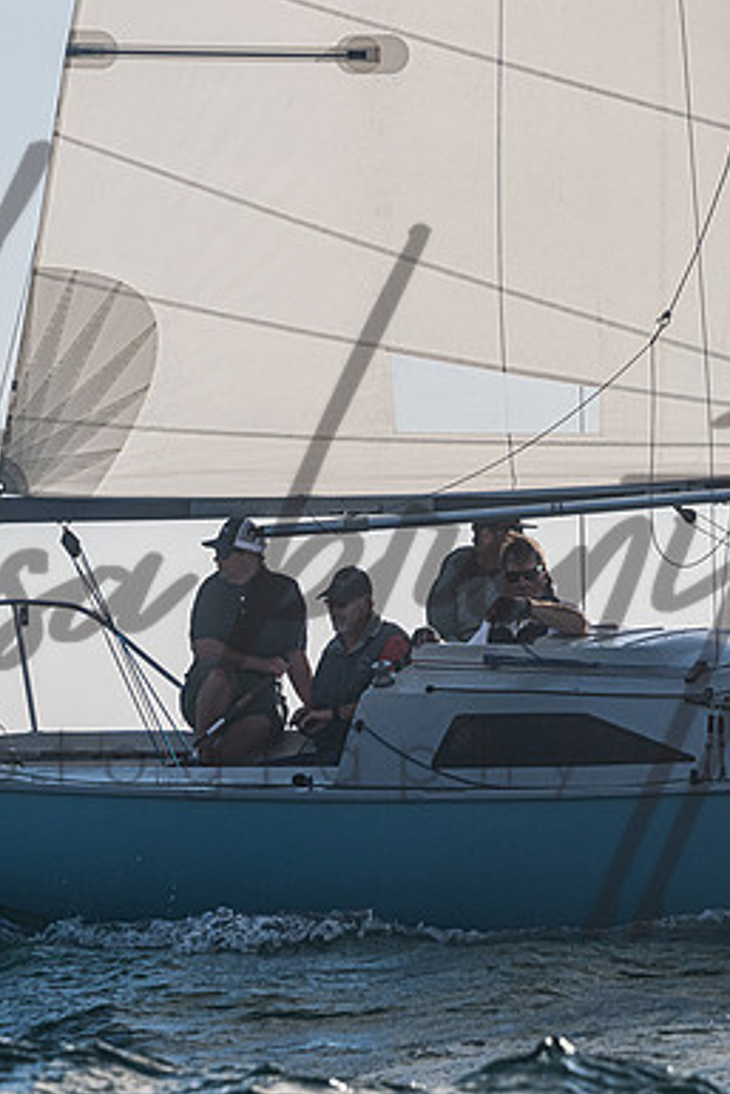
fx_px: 10605
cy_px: 481
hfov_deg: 3.9
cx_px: 344
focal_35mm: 349
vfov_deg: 5.9
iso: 400
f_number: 6.3
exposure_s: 1/4000
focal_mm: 200
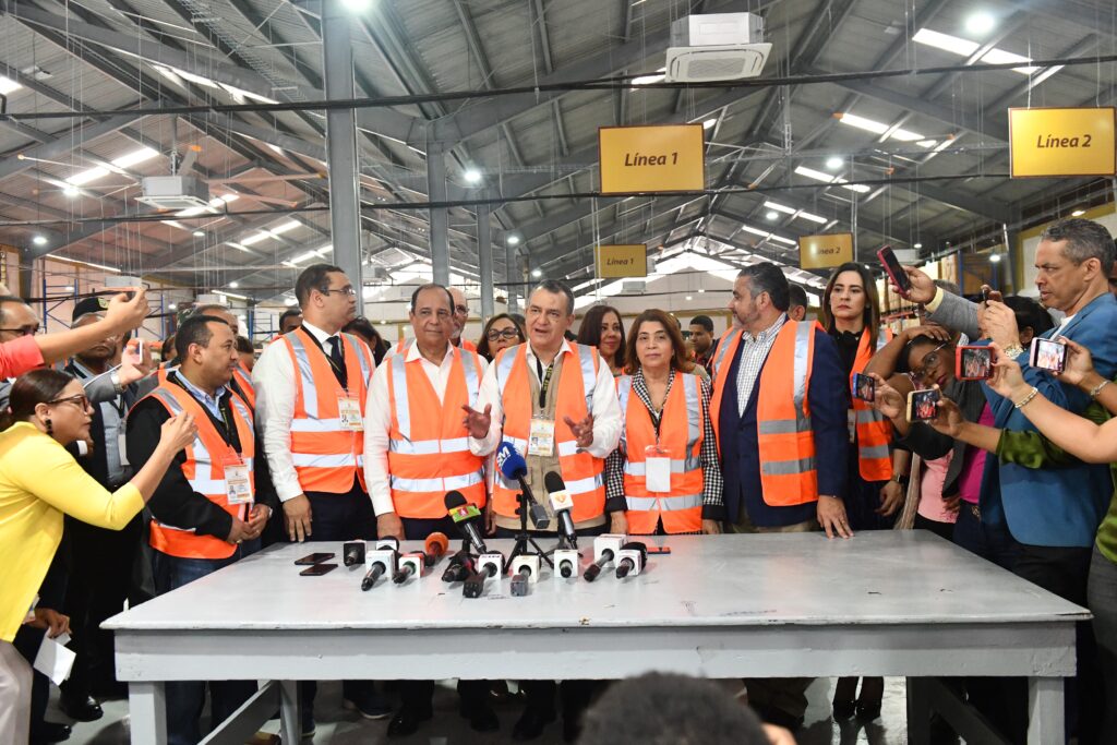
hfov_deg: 60.3
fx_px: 962
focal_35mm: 31
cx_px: 558
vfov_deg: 42.3
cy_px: 372
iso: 6400
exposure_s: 1/250
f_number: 4.5
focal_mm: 31
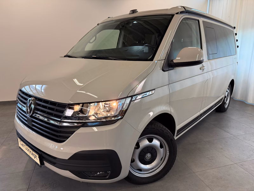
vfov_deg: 56.8
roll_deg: +0.6
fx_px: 176
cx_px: 127
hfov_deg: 71.6
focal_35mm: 24
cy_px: 96
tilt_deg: -14.1
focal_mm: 6.76
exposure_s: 1/100
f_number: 1.78
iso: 200
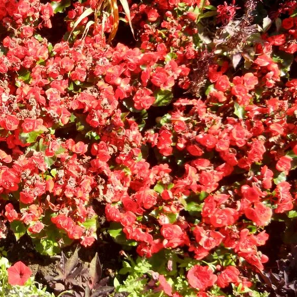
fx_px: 456
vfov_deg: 36.1
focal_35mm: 47
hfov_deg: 34.3
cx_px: 36
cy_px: 150
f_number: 3.5
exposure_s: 1/467
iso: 160
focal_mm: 5.4
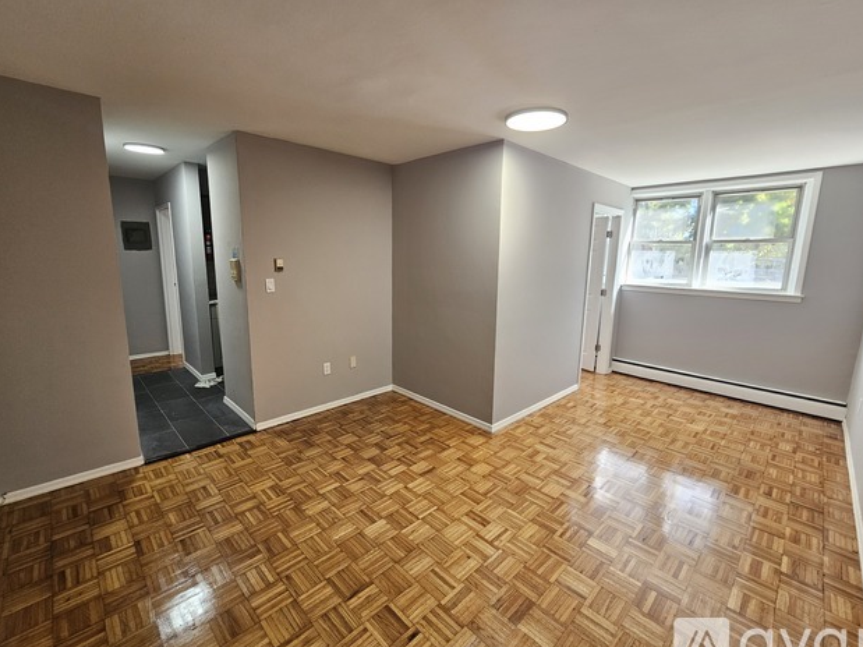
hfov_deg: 102.1
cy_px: 325
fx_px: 349
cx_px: 434
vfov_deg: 85.7
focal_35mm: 14
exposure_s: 1/60
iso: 160
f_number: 2.2
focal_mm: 2.2
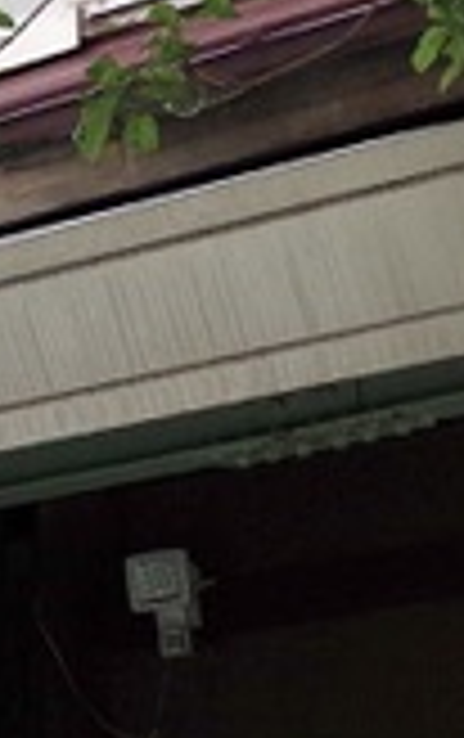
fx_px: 3811
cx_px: -340
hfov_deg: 6.8
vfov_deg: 11.1
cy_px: 335
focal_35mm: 189
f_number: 3.5
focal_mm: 18.3
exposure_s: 1/800
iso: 500
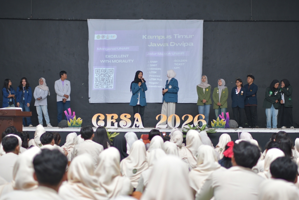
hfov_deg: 38.2
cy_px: 100
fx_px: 432
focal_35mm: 52
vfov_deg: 26.0
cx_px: 150
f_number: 1.4
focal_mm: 35
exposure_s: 1/200
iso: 160
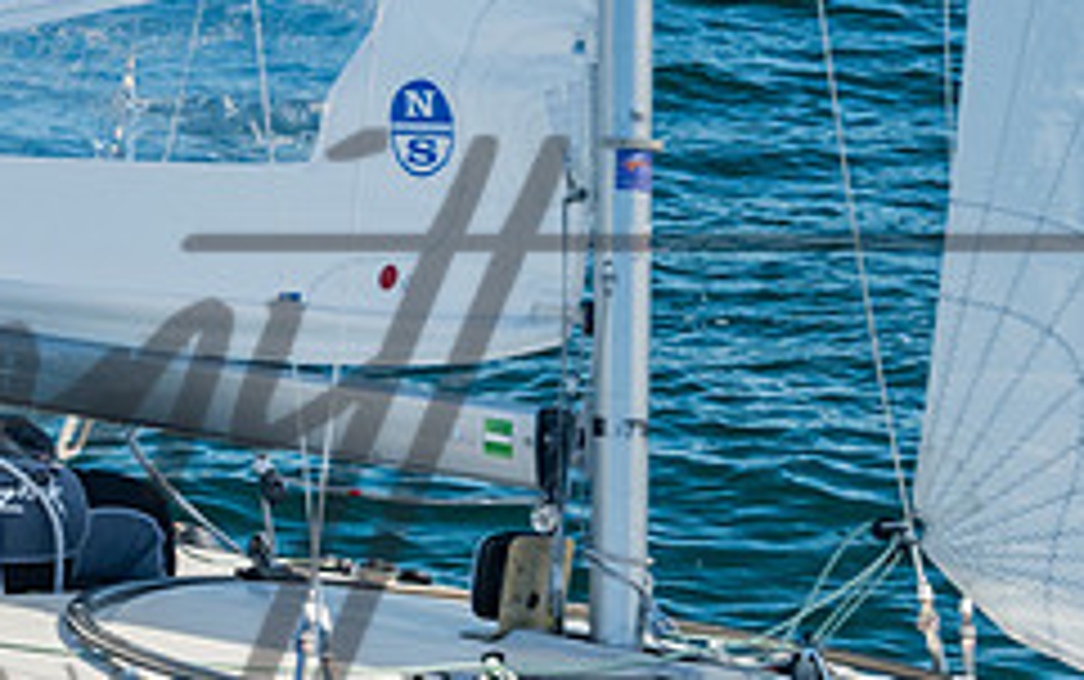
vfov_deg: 8.4
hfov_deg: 13.3
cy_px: 23
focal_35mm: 155
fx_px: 4582
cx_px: 35
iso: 400
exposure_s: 1/250
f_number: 10
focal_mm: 42
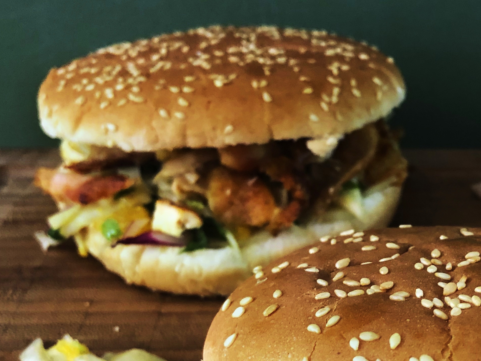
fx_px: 820
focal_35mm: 59
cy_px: 347
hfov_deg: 31.8
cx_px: 387
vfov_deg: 23.9
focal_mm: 3.99
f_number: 1.8
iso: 64
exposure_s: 1/15
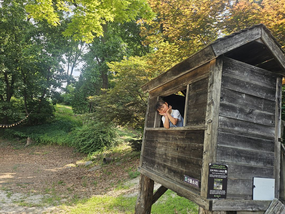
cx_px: 142
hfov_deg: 71.6
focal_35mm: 24
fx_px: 198
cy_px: 107
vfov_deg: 56.8
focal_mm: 5
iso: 50
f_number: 1.8
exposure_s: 1/334
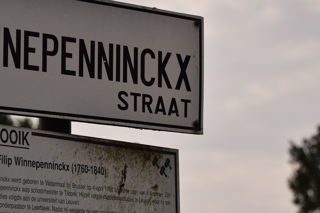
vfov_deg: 10.2
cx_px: 125
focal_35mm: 134
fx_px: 1189
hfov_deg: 15.3
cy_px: 119
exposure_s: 1/1600
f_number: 5
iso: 100
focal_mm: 55
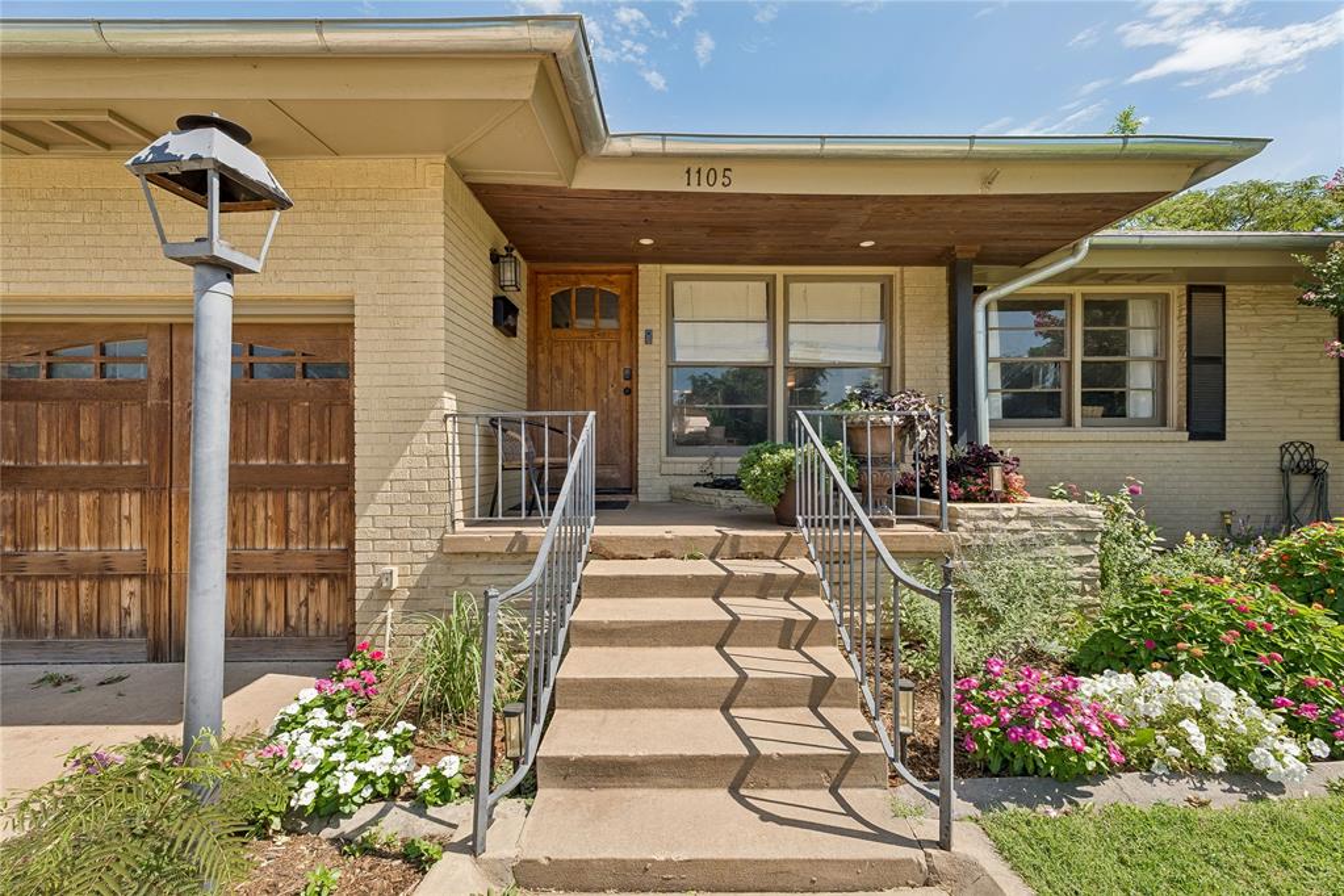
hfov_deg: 100.4
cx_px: 672
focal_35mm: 15
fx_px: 560
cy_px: 448
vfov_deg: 77.3
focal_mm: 10
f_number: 6.3
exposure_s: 1/200
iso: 100
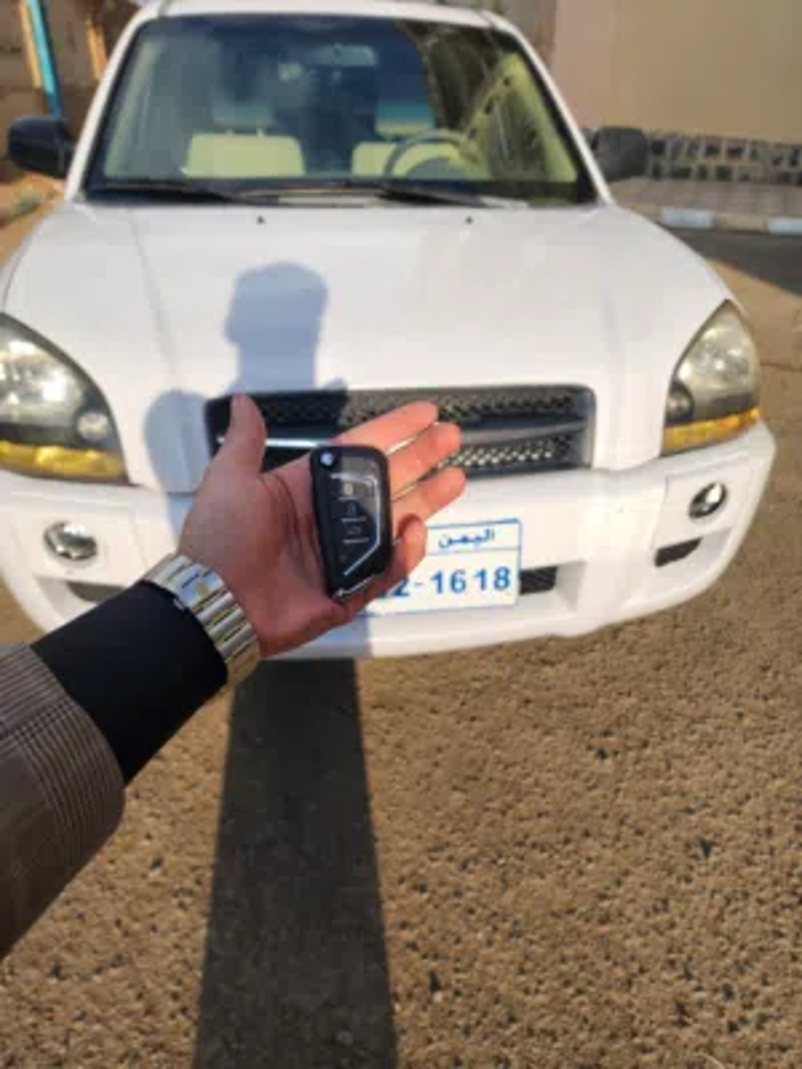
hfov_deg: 58.9
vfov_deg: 73.9
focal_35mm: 23
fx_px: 710
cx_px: 401
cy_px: 534
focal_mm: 6.4
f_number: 1.8
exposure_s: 1/799
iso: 12
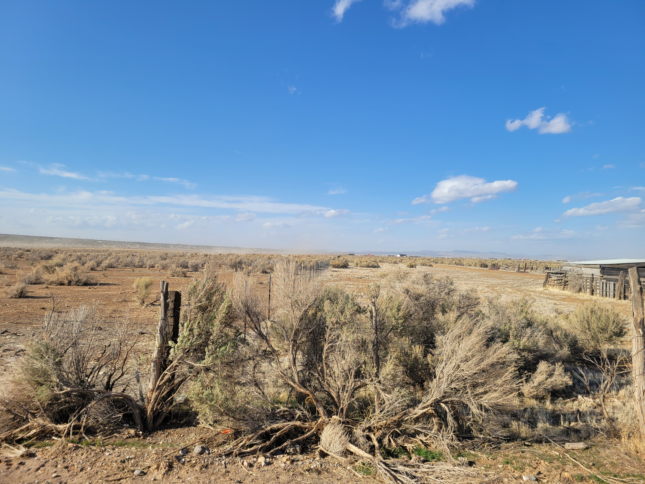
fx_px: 484
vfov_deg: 53.1
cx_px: 322
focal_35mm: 26
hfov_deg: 67.3
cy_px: 242
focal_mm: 5.4
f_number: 1.8
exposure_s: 1/2614
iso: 40
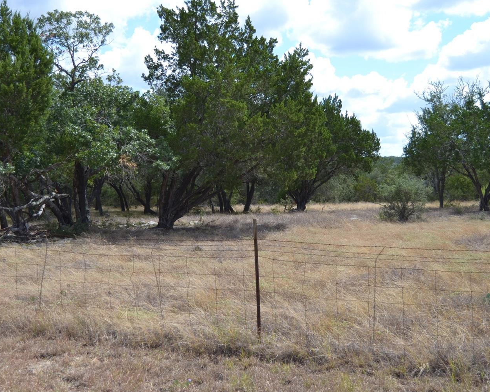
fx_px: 667
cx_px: 208
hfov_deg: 40.2
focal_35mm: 46
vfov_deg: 32.7
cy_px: 178
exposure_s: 1/800
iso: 100
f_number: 3.5
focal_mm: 20
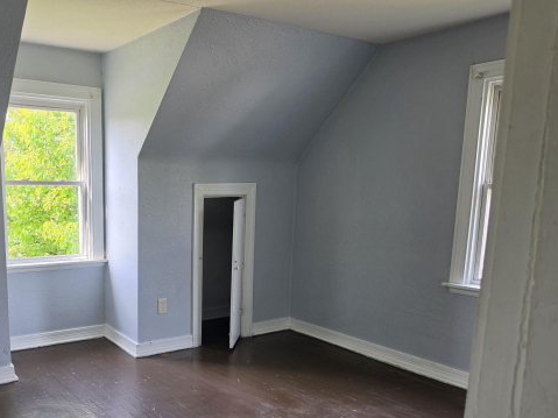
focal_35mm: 32
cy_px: 272
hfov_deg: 55.7
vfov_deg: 43.6
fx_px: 516
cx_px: 187
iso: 32
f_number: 1.4
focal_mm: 6.5
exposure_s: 1/180
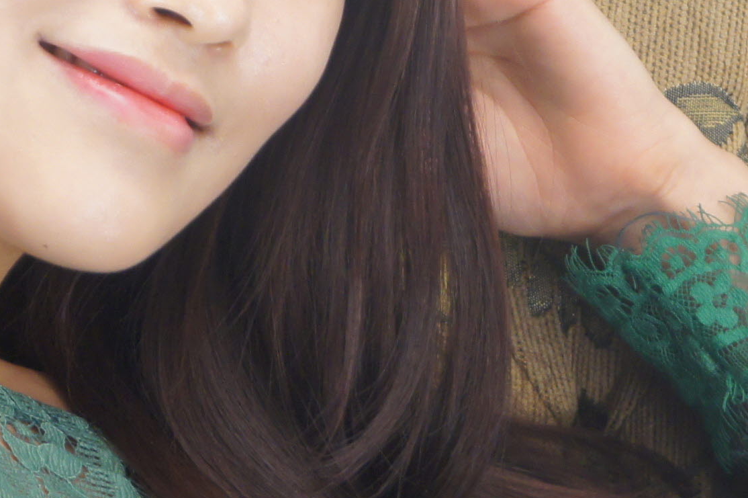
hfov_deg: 6.0
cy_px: 17
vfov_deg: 4.0
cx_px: 12
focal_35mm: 340
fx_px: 7060
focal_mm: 55
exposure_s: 1/100
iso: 500
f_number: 5.6
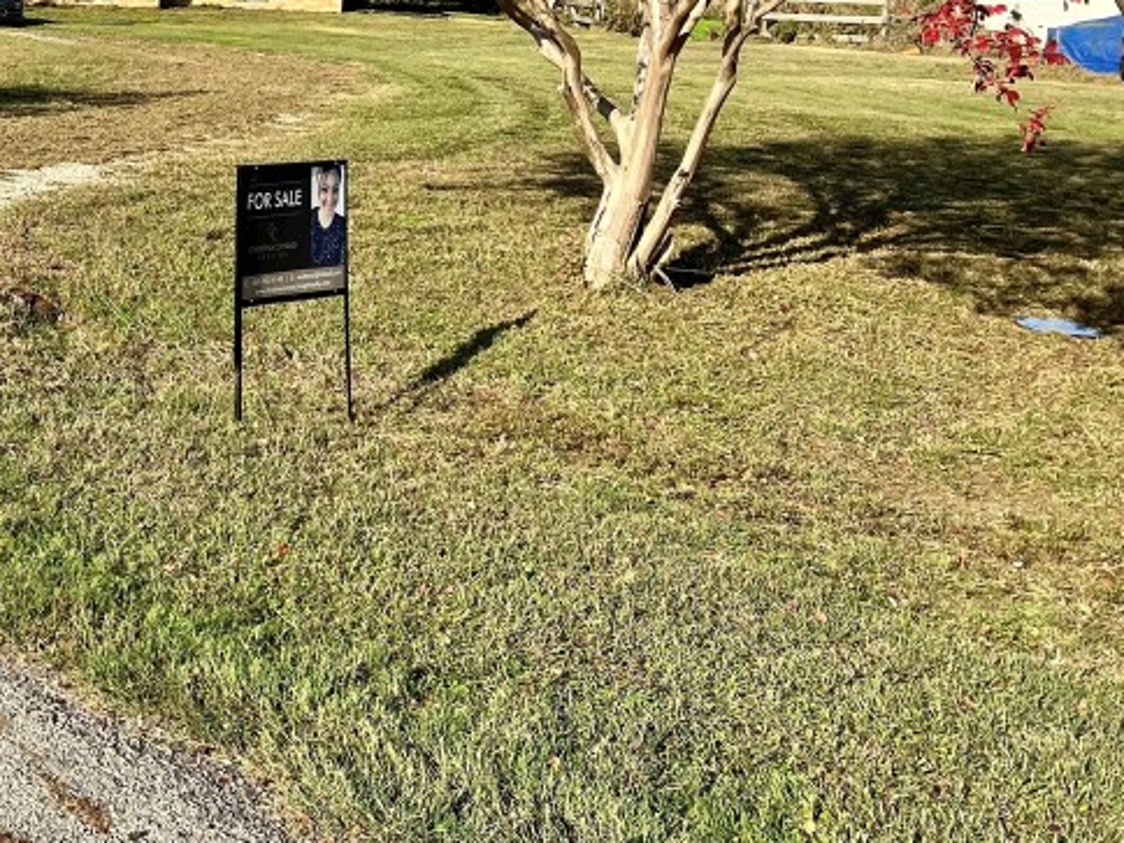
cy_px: 46
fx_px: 1786
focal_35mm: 55
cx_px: -28
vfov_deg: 25.5
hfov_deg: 31.9
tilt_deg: -1.8
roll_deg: -2.7
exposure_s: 1/3968
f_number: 1.5
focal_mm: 5.7
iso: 50
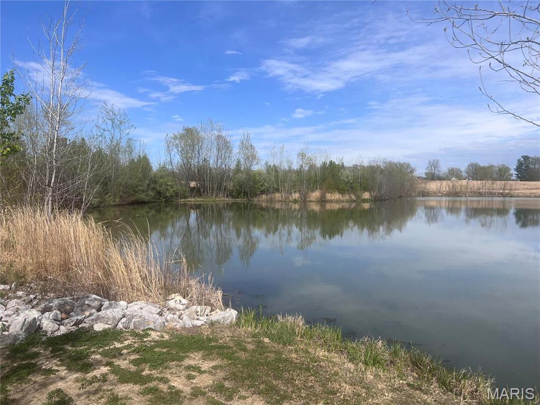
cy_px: 202
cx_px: 270
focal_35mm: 26
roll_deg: +0.2
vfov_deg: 53.1
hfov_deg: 67.3
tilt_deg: -2.3
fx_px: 406
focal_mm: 5.7
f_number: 1.5
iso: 50
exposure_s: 1/5882
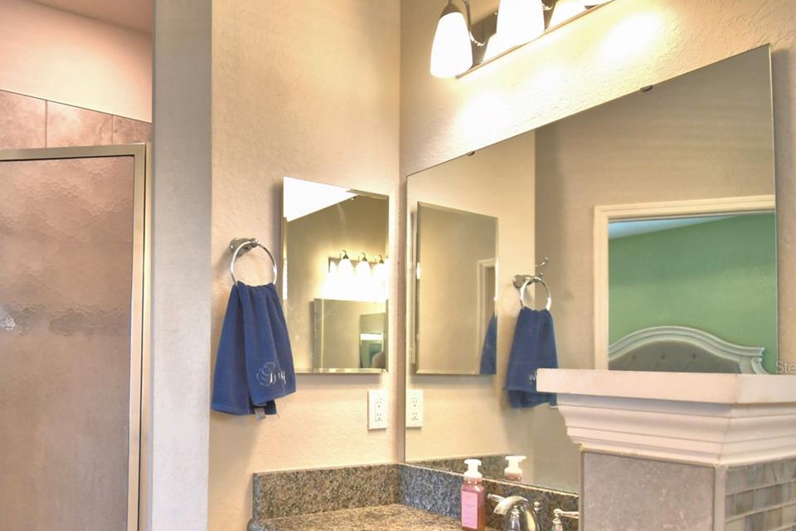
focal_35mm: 25
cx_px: 186
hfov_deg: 66.4
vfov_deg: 50.1
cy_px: 367
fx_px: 553
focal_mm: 10
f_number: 4.5
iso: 400
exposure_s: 1/50
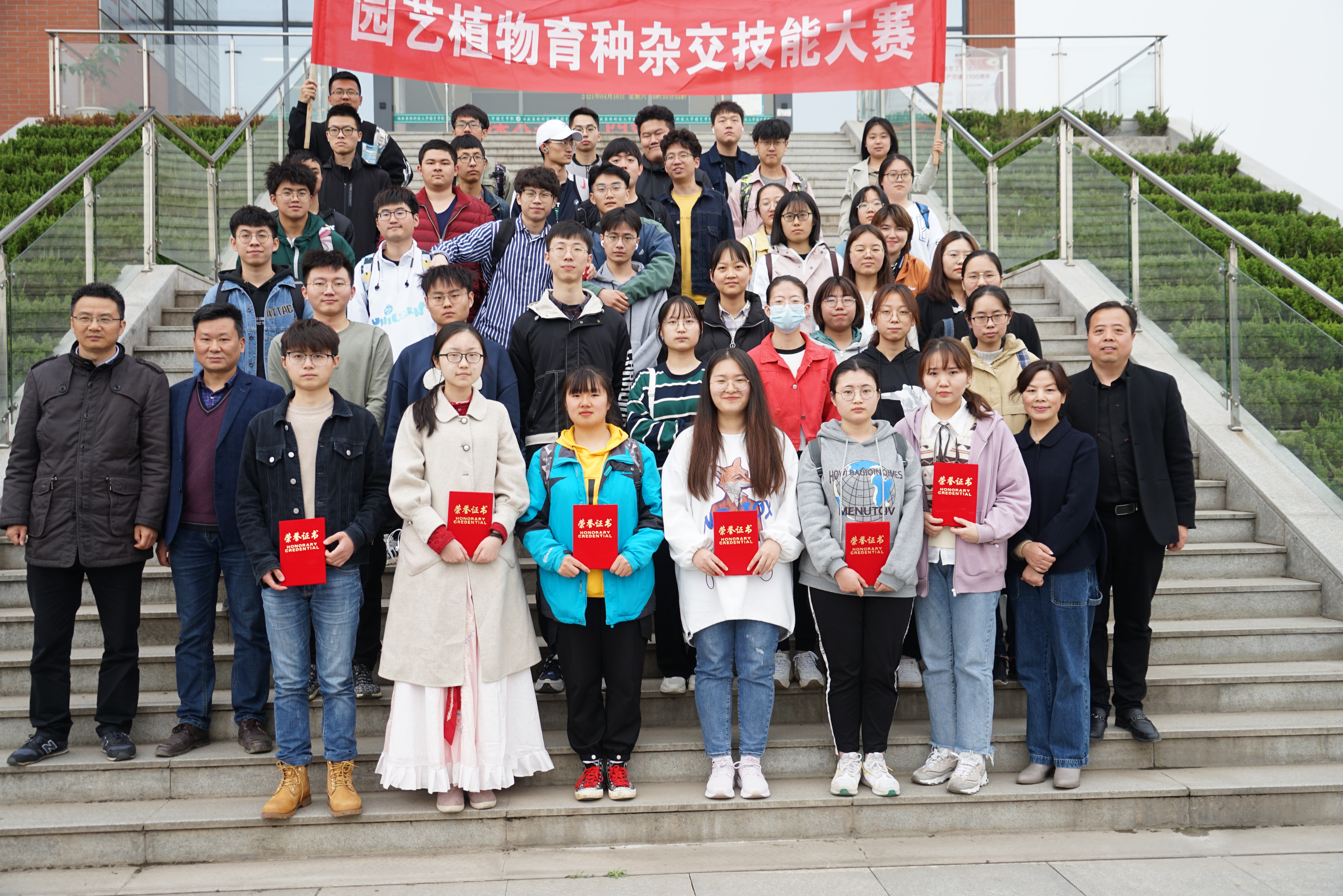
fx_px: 1343
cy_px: 448
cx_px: 672
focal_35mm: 36
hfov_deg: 53.1
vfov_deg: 36.9
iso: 100
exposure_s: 1/60
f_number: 4.5
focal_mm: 36
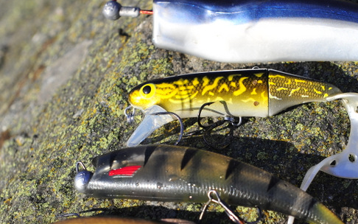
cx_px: 221
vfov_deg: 10.1
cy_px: 141
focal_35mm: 130
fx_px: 1269
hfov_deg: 16.0
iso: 200
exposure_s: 1/640
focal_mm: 62
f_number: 5.6
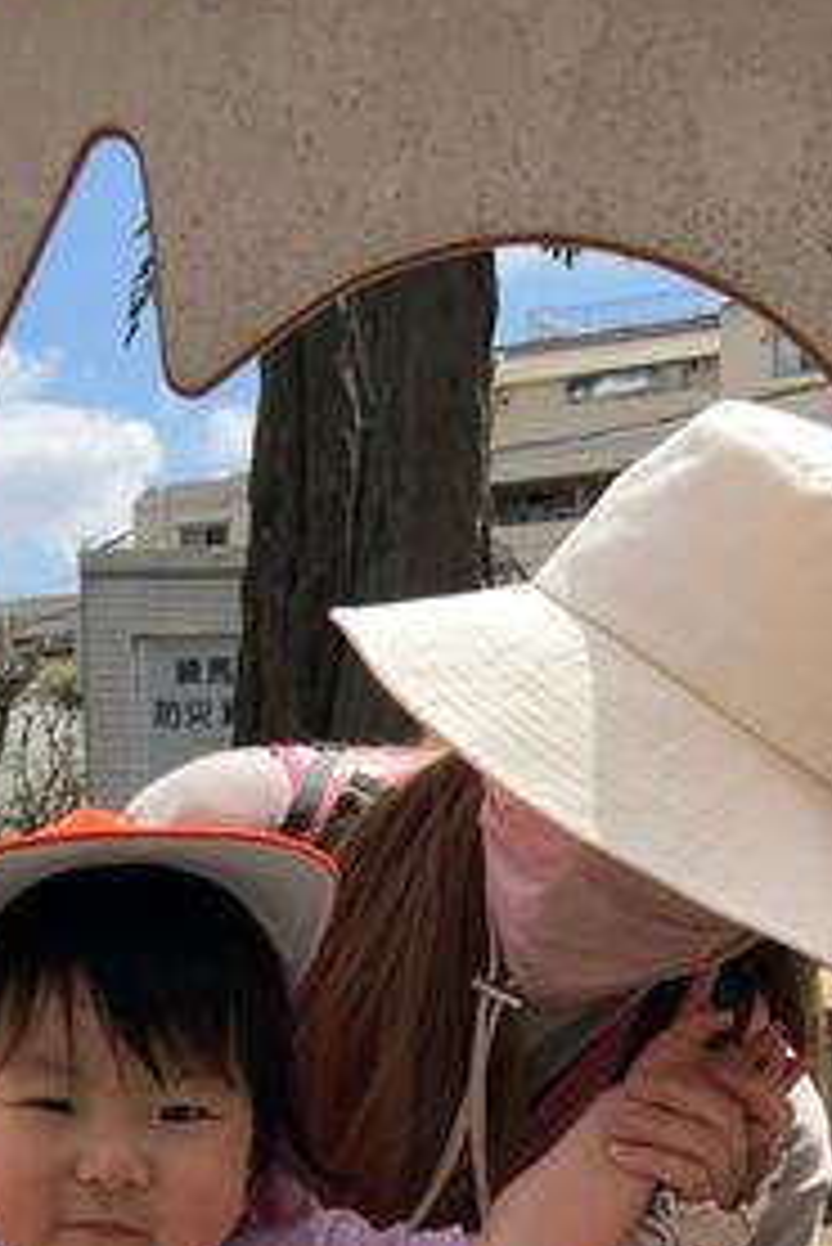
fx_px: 1939
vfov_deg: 33.5
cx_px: 184
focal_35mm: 56
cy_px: 1145
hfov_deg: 23.9
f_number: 1.8
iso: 20
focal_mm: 3.99
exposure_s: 1/2208
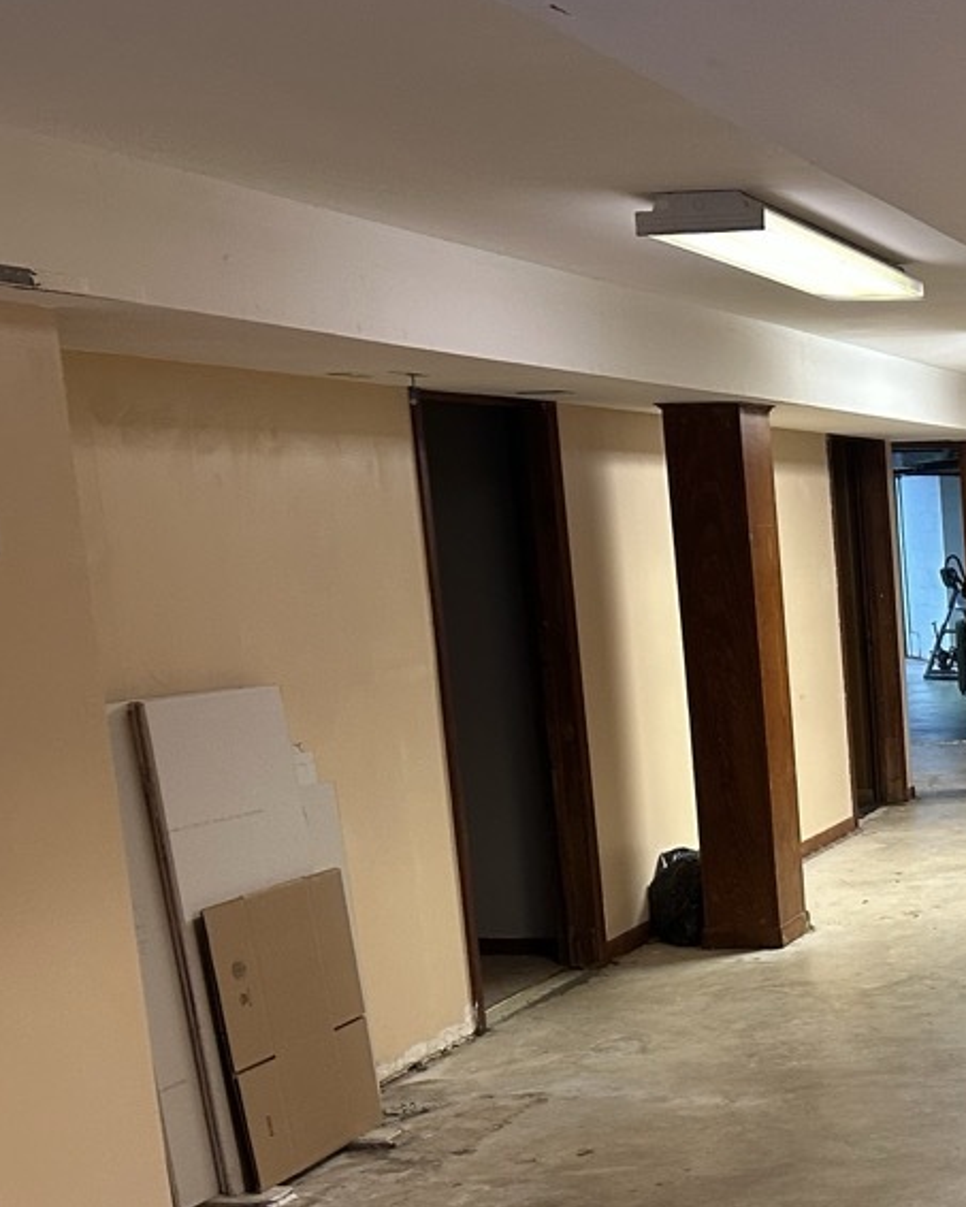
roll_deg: +1.4
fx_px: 1894
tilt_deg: -8.6
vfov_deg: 35.0
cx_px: 1262
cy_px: 806
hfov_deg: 24.8
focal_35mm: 53
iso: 400
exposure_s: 1/60
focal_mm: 6.86
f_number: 1.78
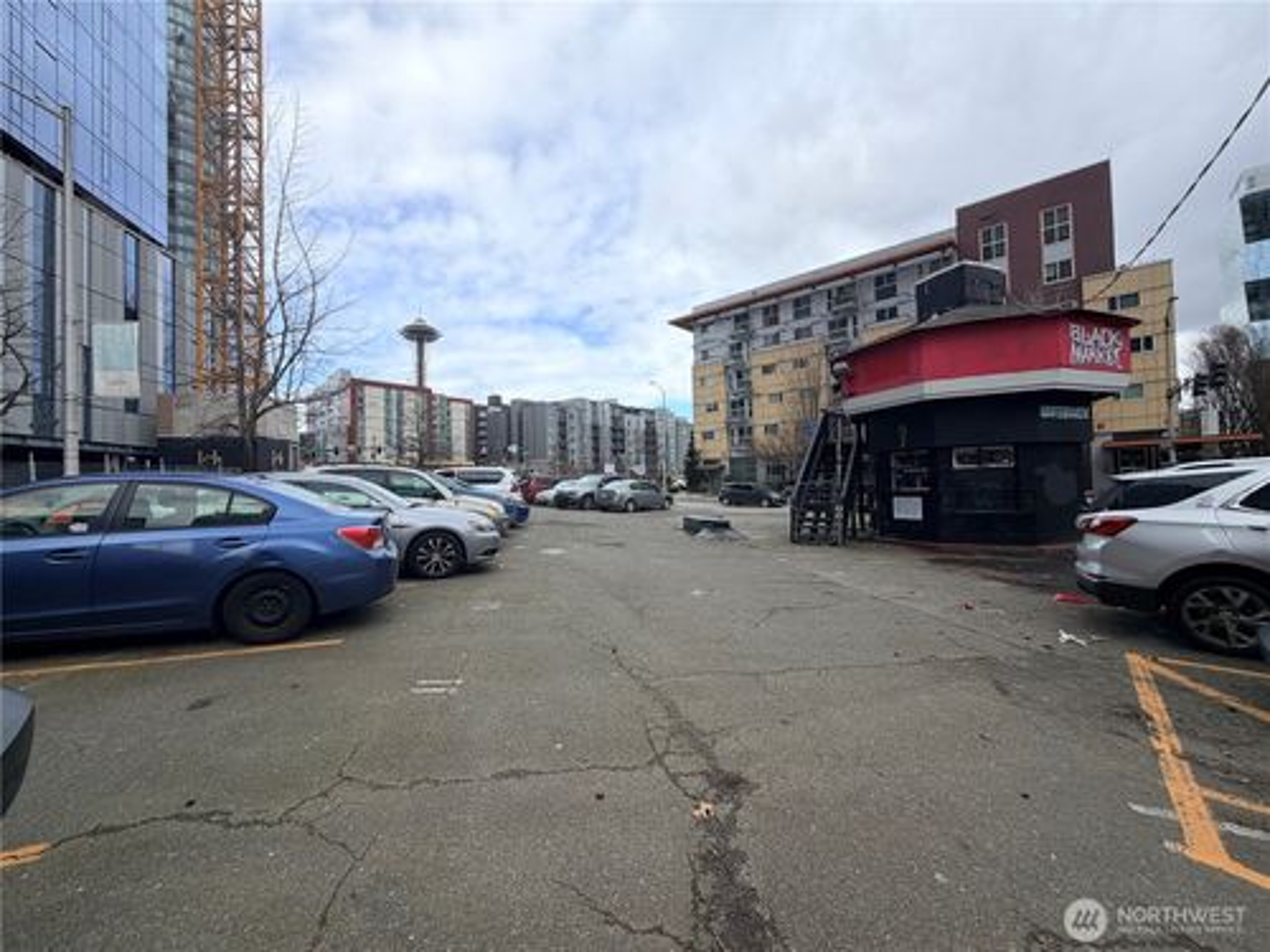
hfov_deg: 102.1
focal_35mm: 14
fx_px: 514
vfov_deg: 85.7
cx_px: 635
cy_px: 476
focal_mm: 2.22
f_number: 2.2
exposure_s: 1/770
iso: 32
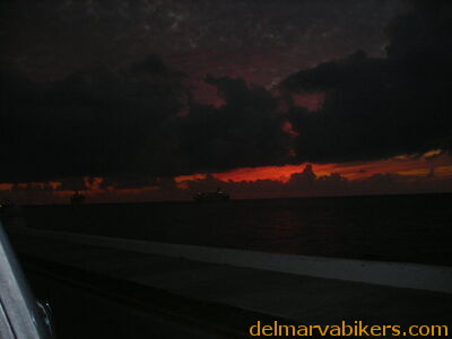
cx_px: 226
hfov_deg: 49.0
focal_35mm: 38
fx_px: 496
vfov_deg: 37.7
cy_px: 170
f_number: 3.2
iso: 100
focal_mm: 6.3
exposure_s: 1/60.1
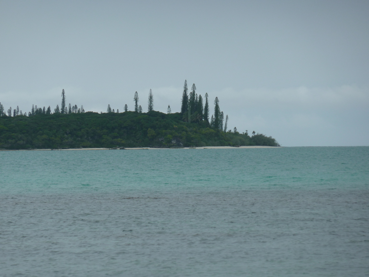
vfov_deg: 5.0
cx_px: 184
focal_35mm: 300
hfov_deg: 6.6
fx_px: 3198
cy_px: 138
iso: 80
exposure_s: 1/320
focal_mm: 49.2
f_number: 4.9
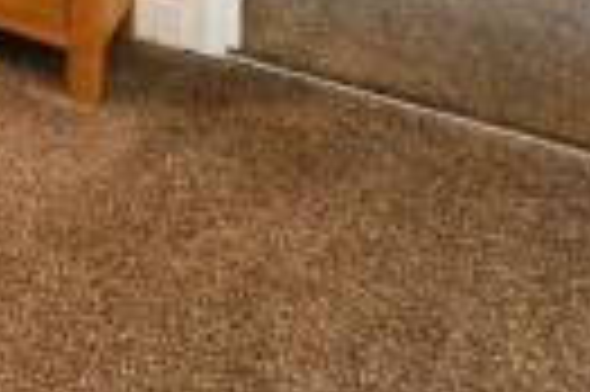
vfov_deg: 14.1
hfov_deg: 14.8
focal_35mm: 70
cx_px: -860
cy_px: -520
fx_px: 1146
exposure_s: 1/13
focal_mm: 14
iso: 320
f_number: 9
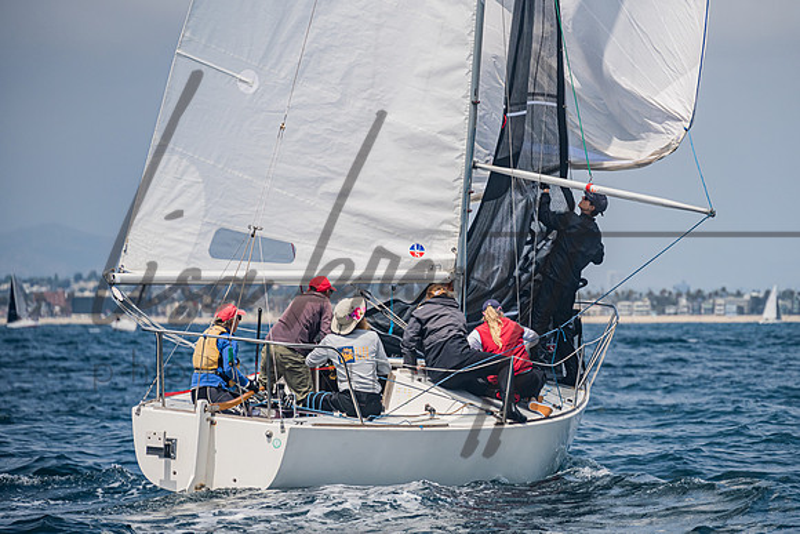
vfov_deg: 5.6
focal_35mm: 246
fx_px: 5475
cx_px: 452
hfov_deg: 8.4
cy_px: 254
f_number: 6.3
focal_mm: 200
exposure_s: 1/1000
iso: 250
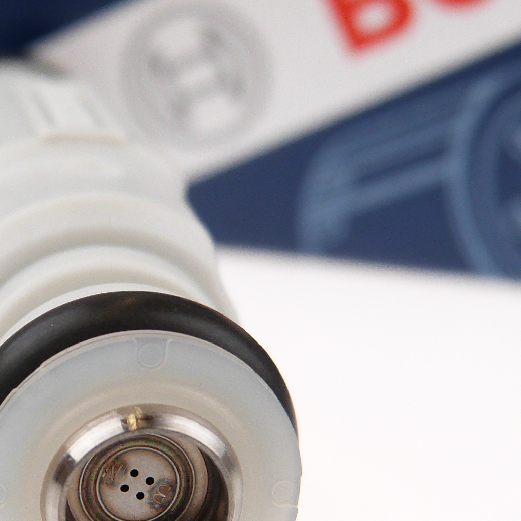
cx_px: 70
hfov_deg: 19.6
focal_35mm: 87
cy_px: 327
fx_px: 1481
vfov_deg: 19.9
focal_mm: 6.7
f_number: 3.1
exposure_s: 1/125
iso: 100
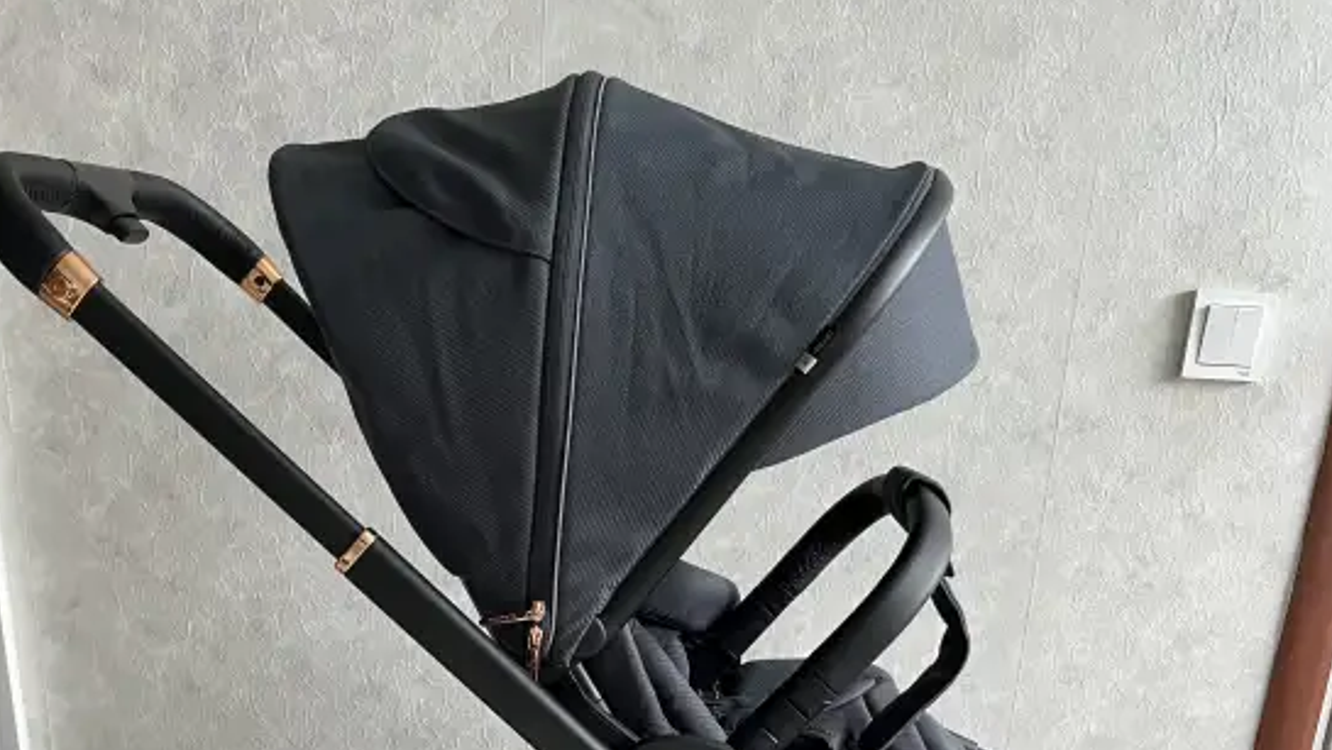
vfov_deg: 27.3
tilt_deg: -23.6
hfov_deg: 51.6
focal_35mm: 39
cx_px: 671
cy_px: 872
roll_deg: -2.9
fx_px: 1378
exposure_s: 1/98
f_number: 1.6
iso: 125
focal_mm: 5.1
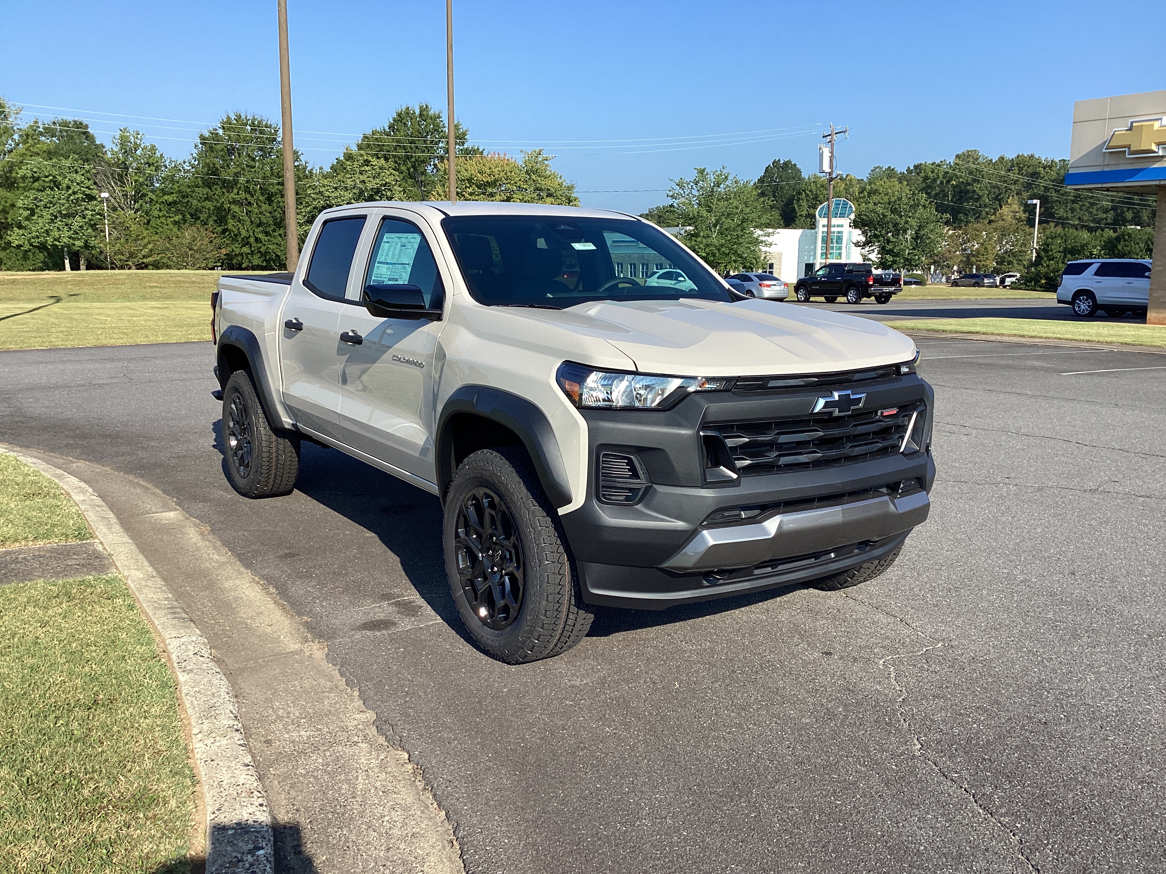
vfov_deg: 45.4
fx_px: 1044
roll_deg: -1.0
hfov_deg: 58.4
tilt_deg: -7.3
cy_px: 437
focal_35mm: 31
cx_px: 583
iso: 25
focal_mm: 3.3
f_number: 2.4
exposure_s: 1/970
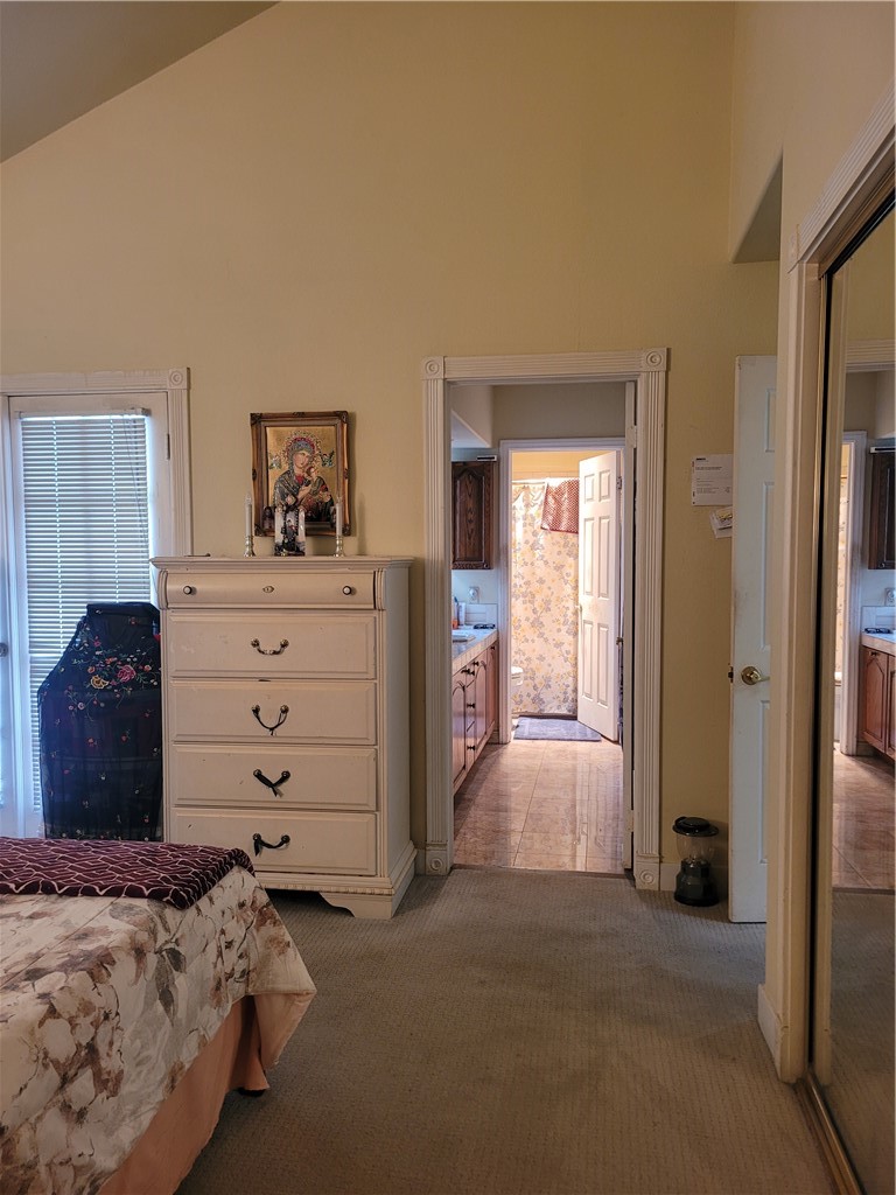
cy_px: 598
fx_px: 897
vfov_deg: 67.3
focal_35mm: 26
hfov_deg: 53.1
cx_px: 448
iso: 200
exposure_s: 1/40
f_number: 1.8
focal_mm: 5.4
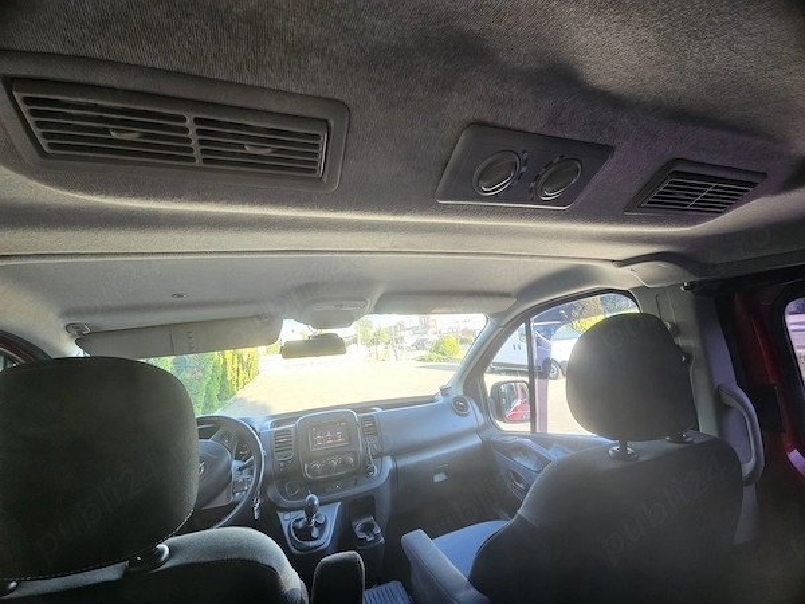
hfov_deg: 106.2
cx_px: 402
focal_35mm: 13
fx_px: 302
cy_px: 302
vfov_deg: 89.9
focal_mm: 2.2
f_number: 2.2
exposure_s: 1/50
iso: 125
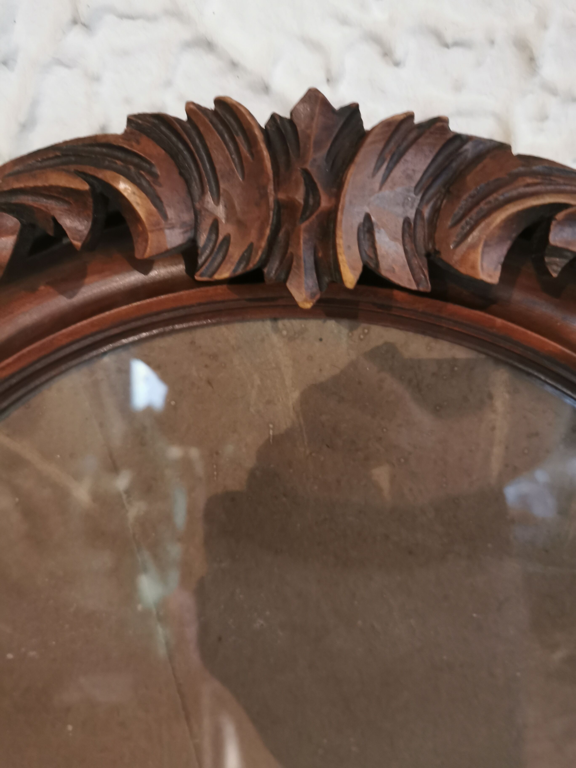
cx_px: 288
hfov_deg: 51.4
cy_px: 384
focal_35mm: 27
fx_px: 599
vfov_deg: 65.3
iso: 400
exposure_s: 1/25
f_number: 1.6
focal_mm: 5.56
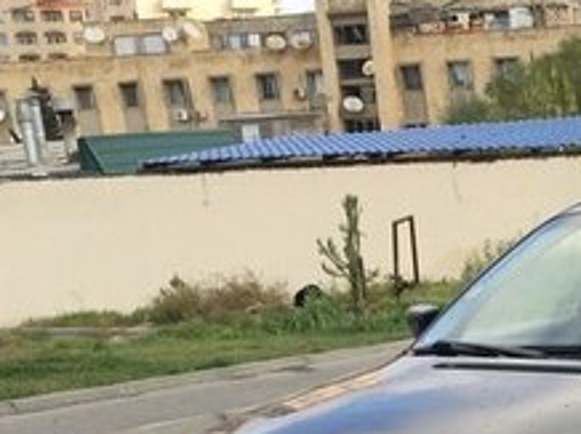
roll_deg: +3.0
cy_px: 576
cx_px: 677
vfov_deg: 15.8
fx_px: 1475
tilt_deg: -15.6
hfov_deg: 20.9
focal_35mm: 88
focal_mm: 4.15
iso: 25
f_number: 2.2
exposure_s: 1/388
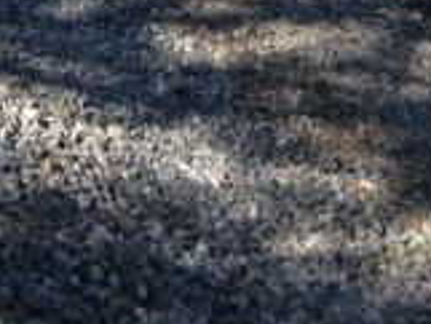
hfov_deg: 13.0
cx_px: -303
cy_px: -313
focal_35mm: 139
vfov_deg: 9.9
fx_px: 1732
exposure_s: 1/690
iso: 50
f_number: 2.4
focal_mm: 4.28
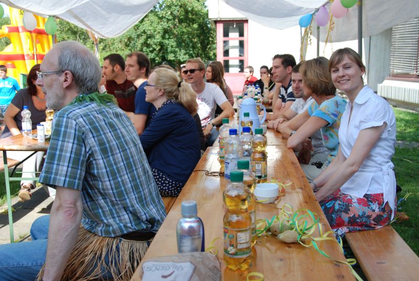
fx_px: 472
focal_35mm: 40
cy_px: 140
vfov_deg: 33.1
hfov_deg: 47.9
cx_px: 210
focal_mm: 27
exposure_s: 1/125
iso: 100
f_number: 5.6
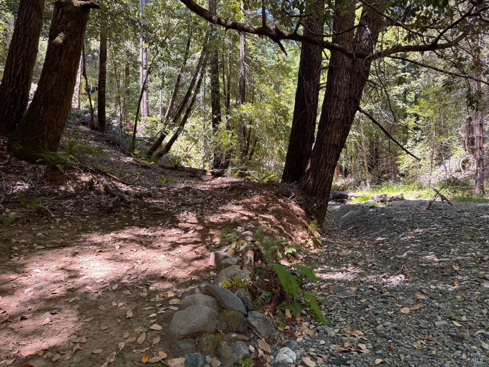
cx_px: 244
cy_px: 184
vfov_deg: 56.8
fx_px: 339
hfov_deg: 71.6
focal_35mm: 24
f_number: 1.78
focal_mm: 6.76
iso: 64
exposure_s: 1/121
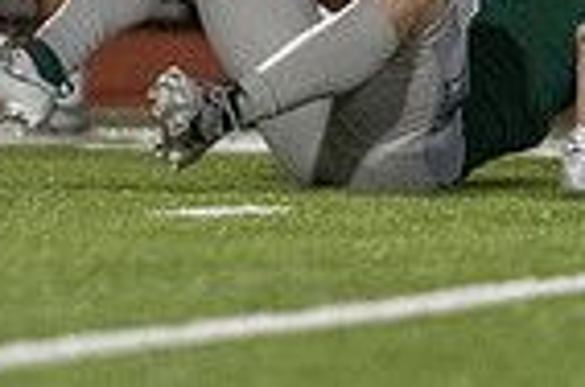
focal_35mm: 1361
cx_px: 530
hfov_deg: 1.5
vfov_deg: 1.0
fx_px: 22067
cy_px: -378
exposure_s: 1/1250
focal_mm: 200
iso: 5000
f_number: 2.8
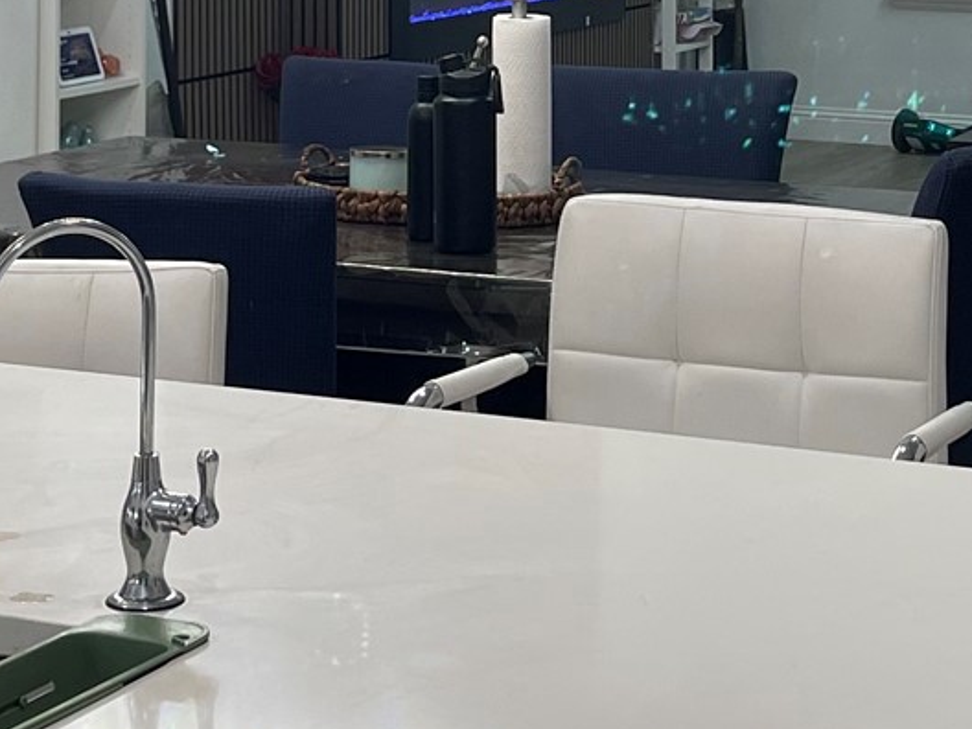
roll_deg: -0.5
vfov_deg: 14.6
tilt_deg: -1.4
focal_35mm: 97
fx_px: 2724
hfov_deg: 20.2
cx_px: 543
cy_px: -219
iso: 80
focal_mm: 5.1
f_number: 1.6
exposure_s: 1/120
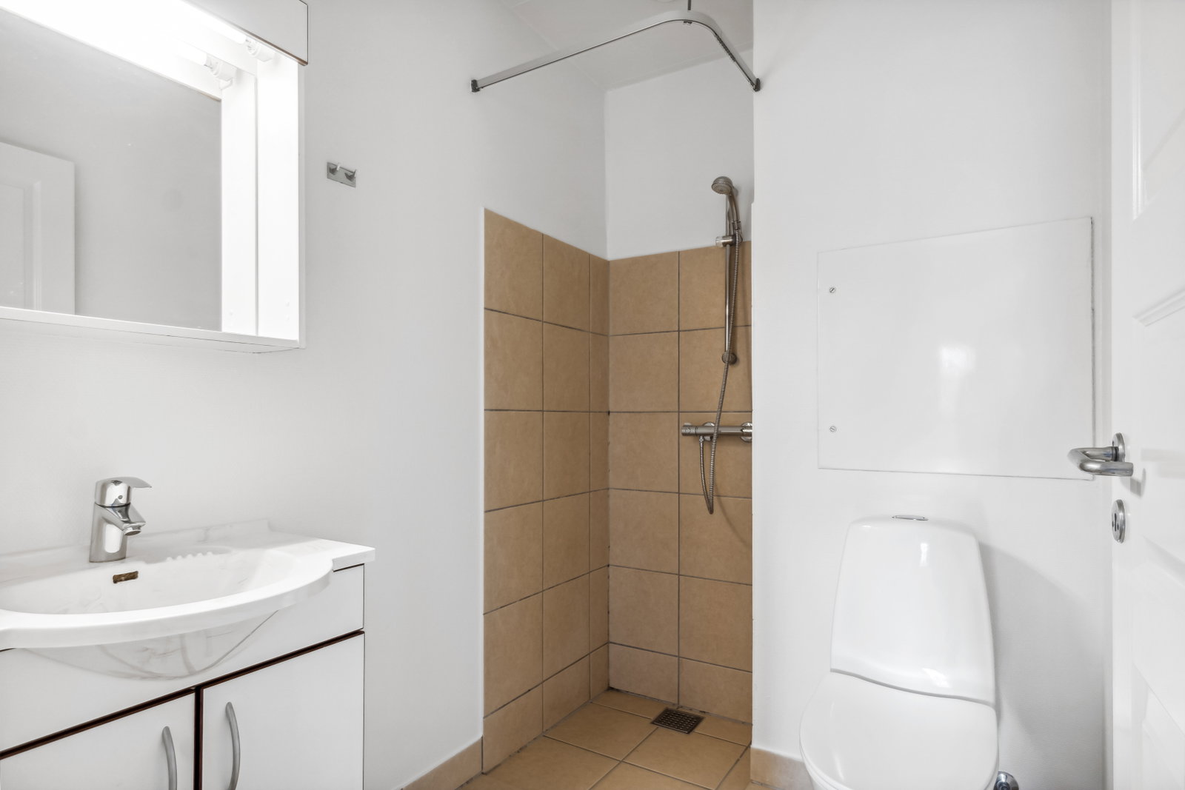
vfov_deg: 67.4
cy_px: 395
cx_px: 592
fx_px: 593
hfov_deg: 90.0
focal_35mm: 18
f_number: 8
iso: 200
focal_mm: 12
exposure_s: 1/6
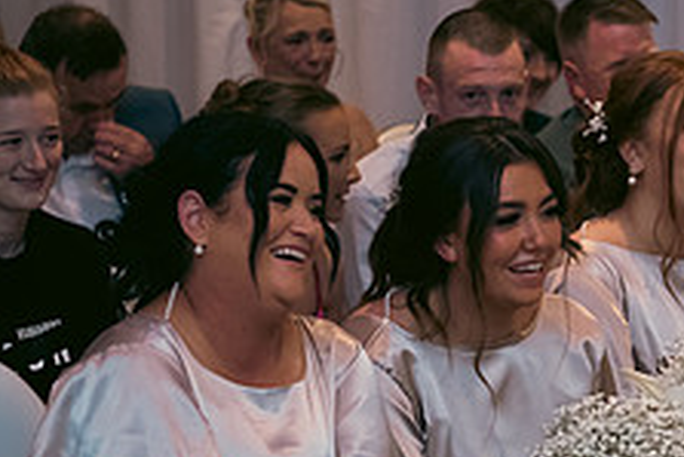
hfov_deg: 11.1
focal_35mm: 182
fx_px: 3460
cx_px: 739
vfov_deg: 7.5
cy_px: 409
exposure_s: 1/160
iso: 800
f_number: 3.5
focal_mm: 70
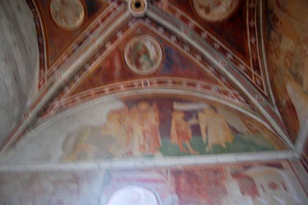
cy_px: 102
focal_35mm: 27
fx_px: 231
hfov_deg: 67.5
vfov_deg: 47.8
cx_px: 154
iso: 800
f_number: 5
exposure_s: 1/3
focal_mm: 18
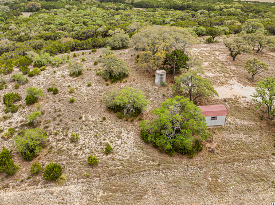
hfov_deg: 56.8
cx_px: 132
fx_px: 254
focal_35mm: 32
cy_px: 71
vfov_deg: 43.6
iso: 210
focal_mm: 12.29
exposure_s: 1/5000
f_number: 2.8
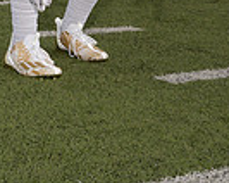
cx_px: 127
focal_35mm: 140
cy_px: -202
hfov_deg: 13.8
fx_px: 947
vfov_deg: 10.1
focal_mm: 44
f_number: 11
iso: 100
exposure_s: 1/250
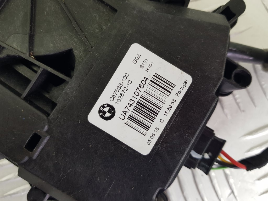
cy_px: 100
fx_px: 201
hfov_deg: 67.3
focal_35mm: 26
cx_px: 134
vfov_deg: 53.1
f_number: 1.7
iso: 64
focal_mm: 4.2
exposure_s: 1/100
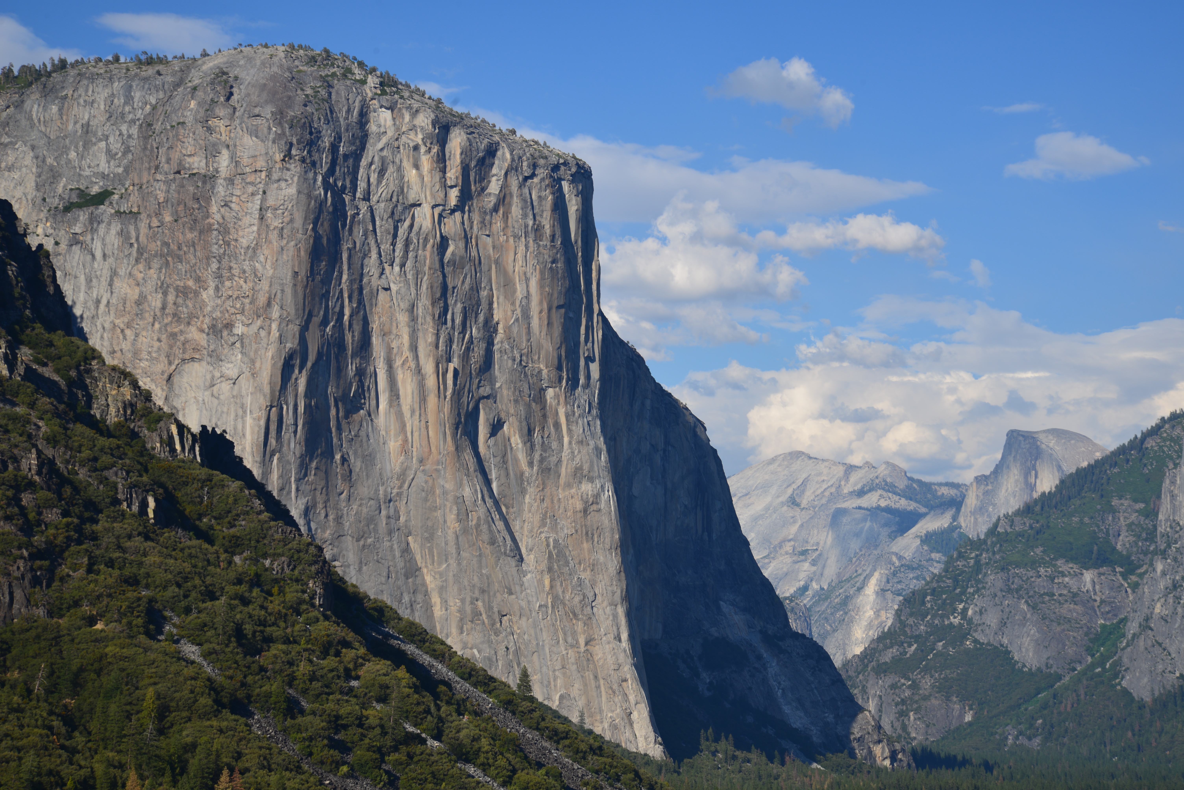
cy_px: 395
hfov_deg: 23.9
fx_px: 2796
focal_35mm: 85
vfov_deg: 16.1
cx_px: 592
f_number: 11
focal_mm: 85
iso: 100
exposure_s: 1/125
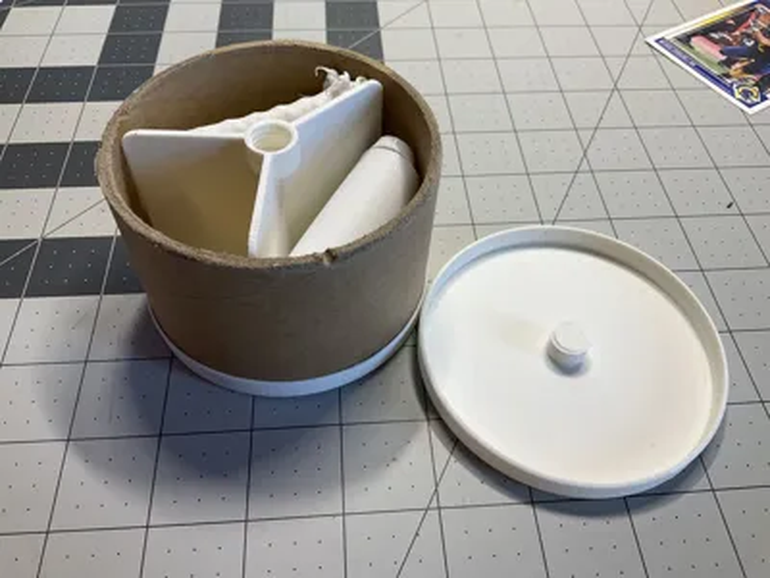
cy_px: 289
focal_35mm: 29
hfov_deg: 61.7
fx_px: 645
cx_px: 385
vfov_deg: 48.2
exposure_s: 1/109
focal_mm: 3
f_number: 1.8
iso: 64
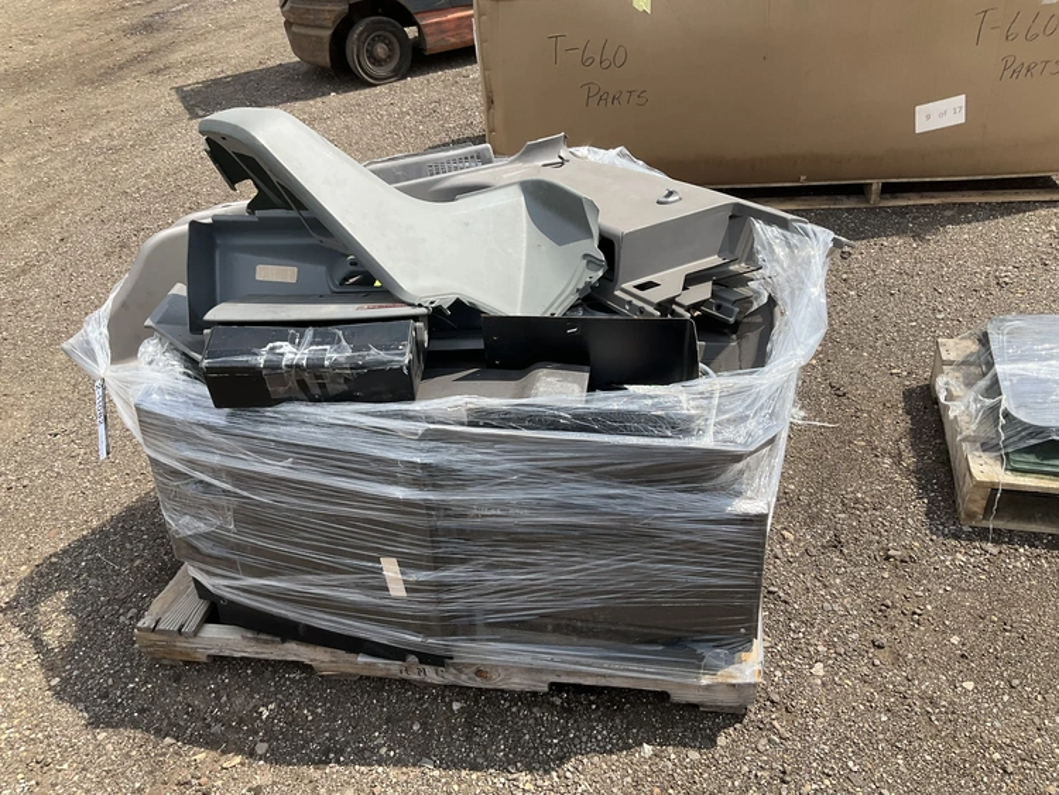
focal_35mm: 29
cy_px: 398
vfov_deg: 48.3
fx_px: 887
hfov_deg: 61.6
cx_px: 530
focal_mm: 3
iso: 25
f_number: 1.8
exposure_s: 1/1342
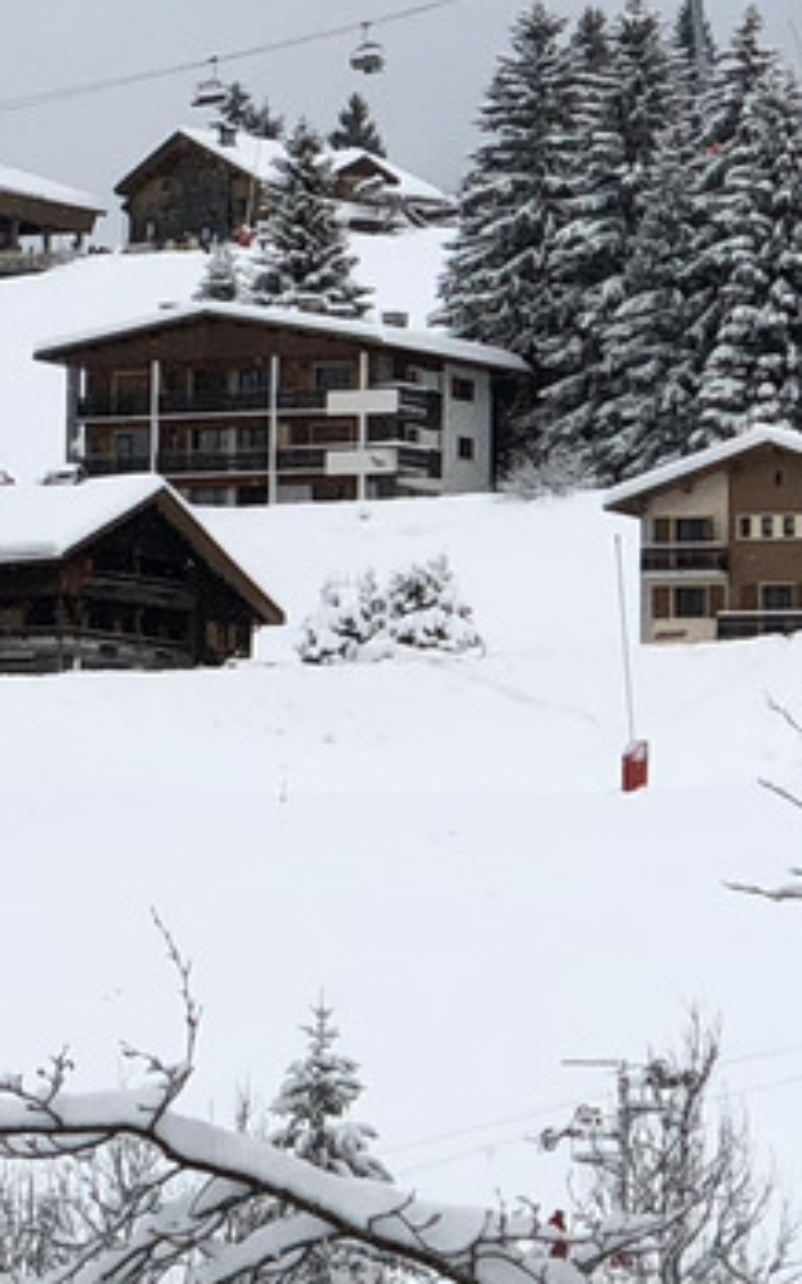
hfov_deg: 5.1
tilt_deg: +8.9
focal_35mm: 253
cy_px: 210
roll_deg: -0.9
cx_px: -522
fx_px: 8851
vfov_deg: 8.3
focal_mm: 6
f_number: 2.4
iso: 16
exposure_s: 1/1116
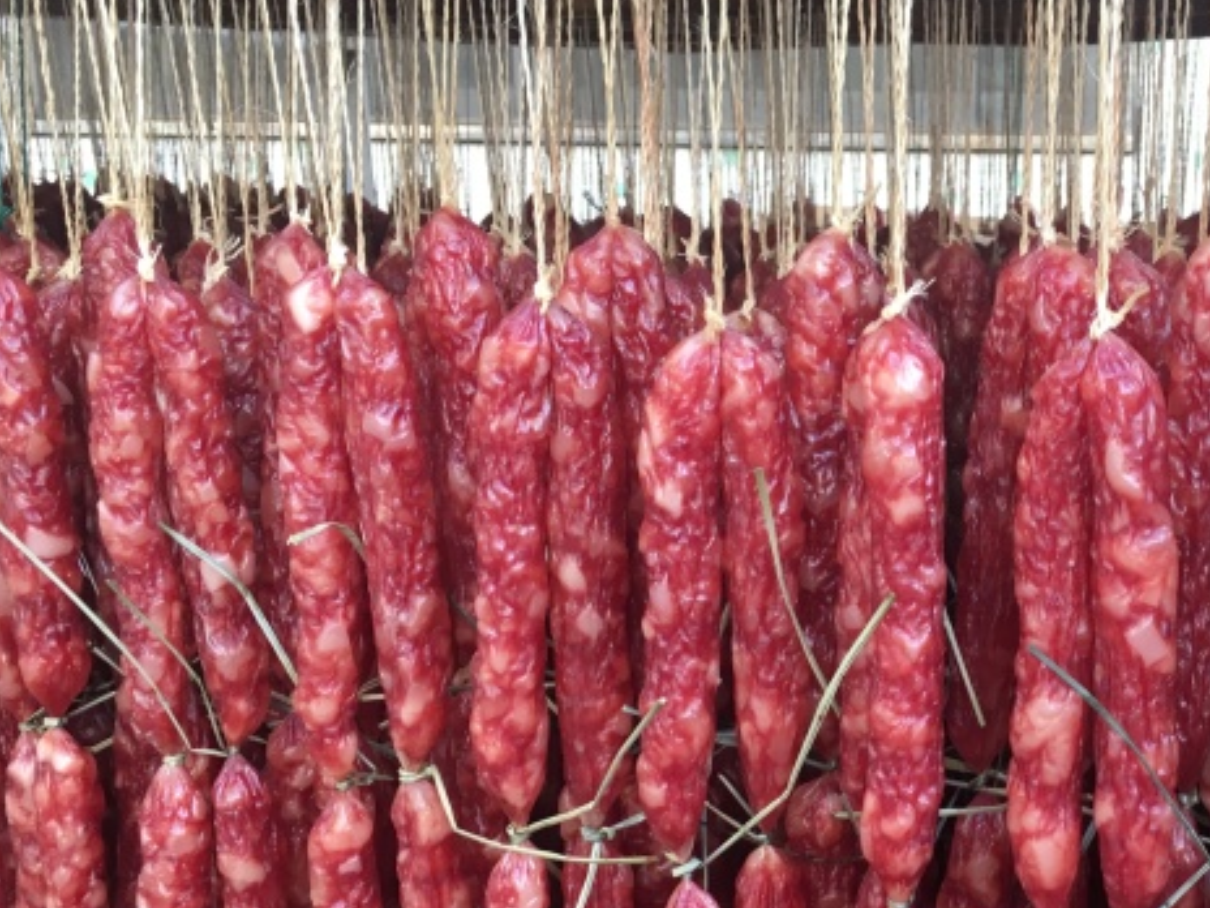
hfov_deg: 36.8
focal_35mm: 50
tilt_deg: -14.1
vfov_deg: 28.7
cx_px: 978
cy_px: 676
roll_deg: -0.5
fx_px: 1748
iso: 25
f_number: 2.2
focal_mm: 4.15
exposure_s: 1/33
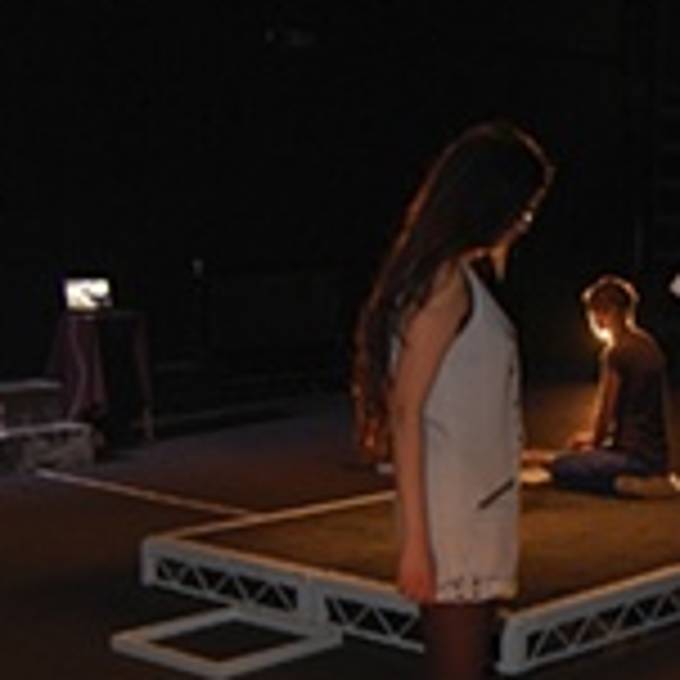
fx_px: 1622
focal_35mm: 73
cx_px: 579
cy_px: 473
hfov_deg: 23.2
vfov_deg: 23.5
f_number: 3.5
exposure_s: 1/13
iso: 200
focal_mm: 18
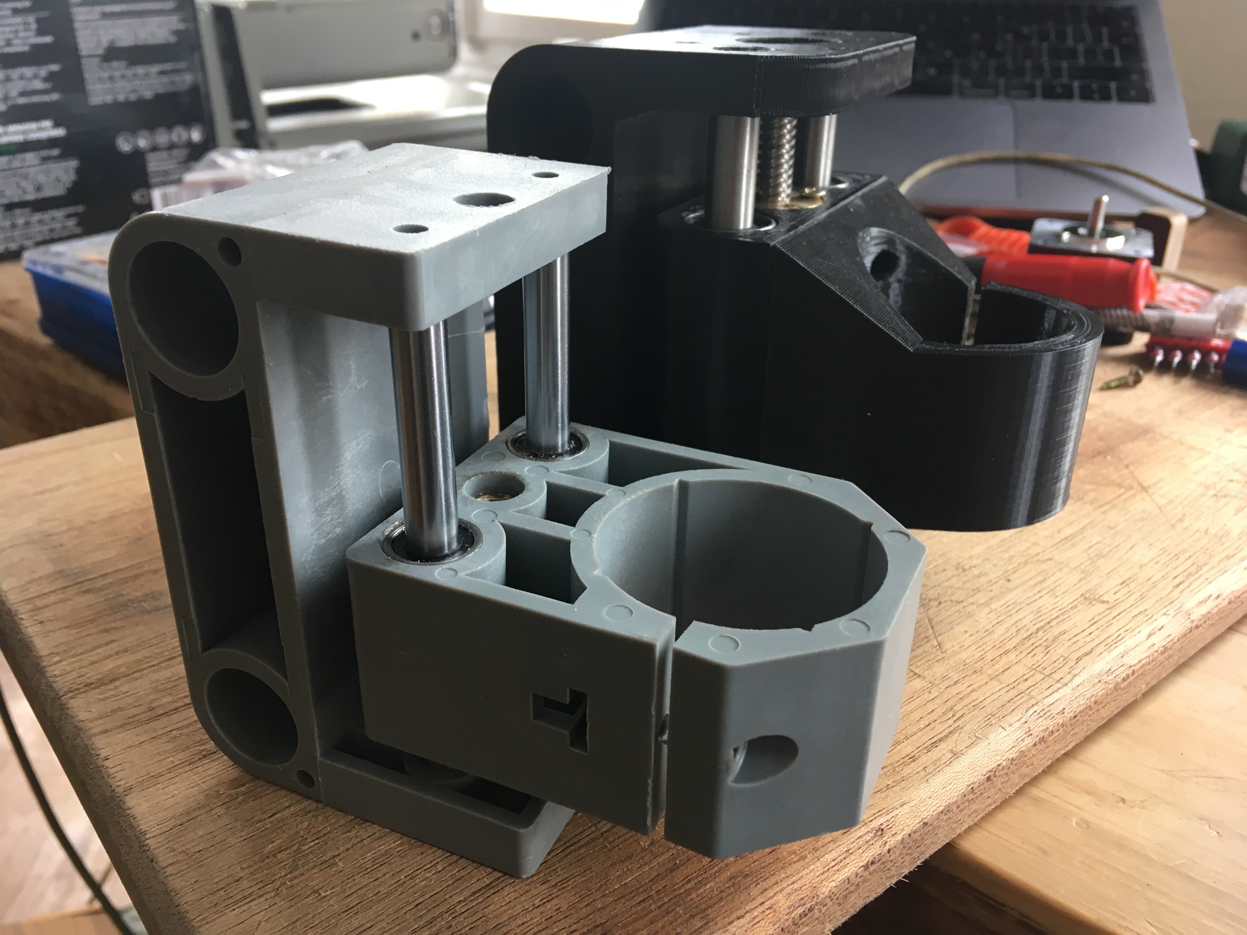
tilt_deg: -27.4
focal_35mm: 29
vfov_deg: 48.2
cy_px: 468
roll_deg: -1.5
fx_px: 1045
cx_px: 624
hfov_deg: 61.7
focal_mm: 4.15
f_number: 2.2
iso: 80
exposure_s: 1/33
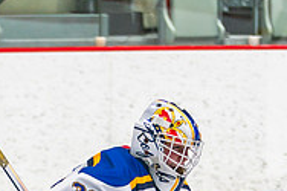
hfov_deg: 3.6
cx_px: 168
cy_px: 252
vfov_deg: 2.4
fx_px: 4548
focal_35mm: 571
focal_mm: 115
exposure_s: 1/640
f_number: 2.8
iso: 400
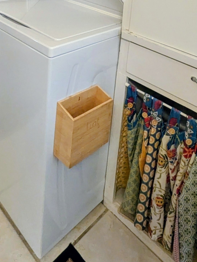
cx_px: 77
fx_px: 288
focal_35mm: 38
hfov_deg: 37.5
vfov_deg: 40.4
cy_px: -20
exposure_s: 1/60
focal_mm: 1.85
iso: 767
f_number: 2.2
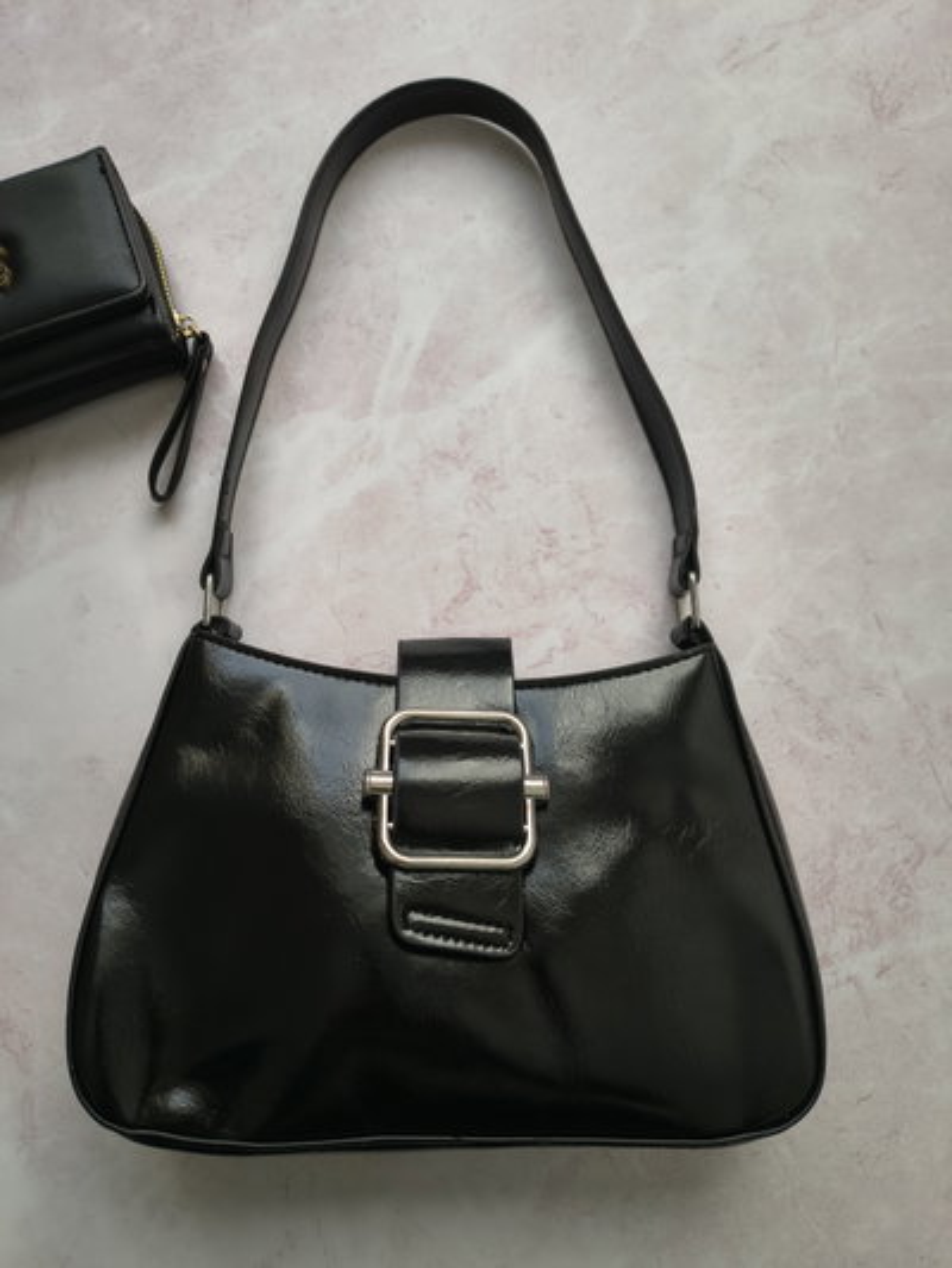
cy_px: 634
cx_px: 476
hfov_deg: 56.8
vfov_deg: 71.6
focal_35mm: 24
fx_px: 880
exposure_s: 1/182
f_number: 1.8
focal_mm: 5.56
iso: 100
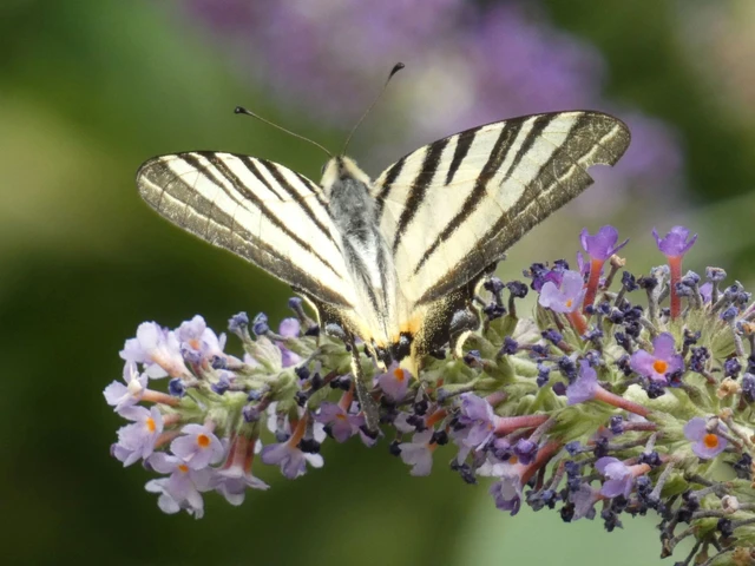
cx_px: 378
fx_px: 14853
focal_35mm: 681
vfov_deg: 2.2
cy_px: 283
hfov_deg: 2.9
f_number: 5.6
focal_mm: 121.9
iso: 250
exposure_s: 1/100
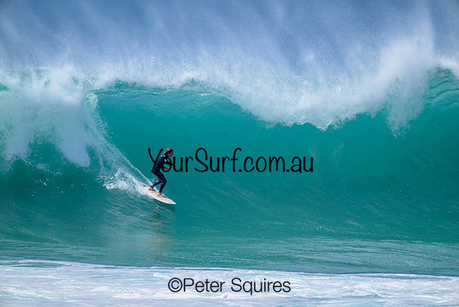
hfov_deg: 3.7
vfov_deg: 2.5
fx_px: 7141
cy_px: 154
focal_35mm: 560
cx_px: 230
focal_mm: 560
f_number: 8
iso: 560
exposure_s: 1/2000
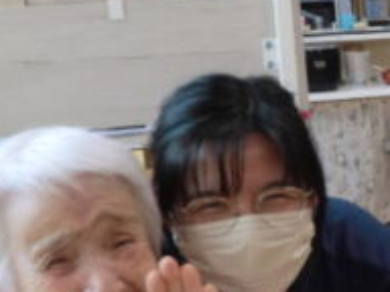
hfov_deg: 19.0
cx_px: 481
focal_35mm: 97
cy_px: 221
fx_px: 1093
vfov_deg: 15.2
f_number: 2.9
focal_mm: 5.64
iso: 100
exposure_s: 1/60
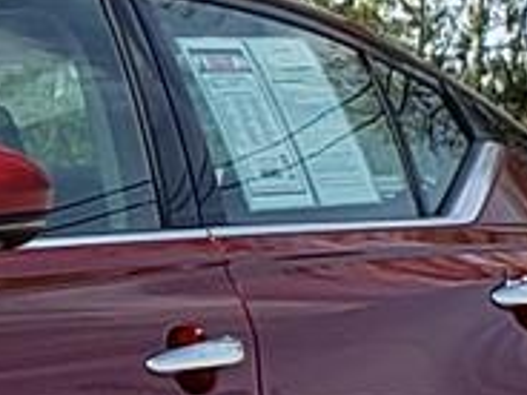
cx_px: -573
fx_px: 2208
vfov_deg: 10.1
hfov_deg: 11.9
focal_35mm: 145
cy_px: 495
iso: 50
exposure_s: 1/927
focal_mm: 4.3
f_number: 2.4
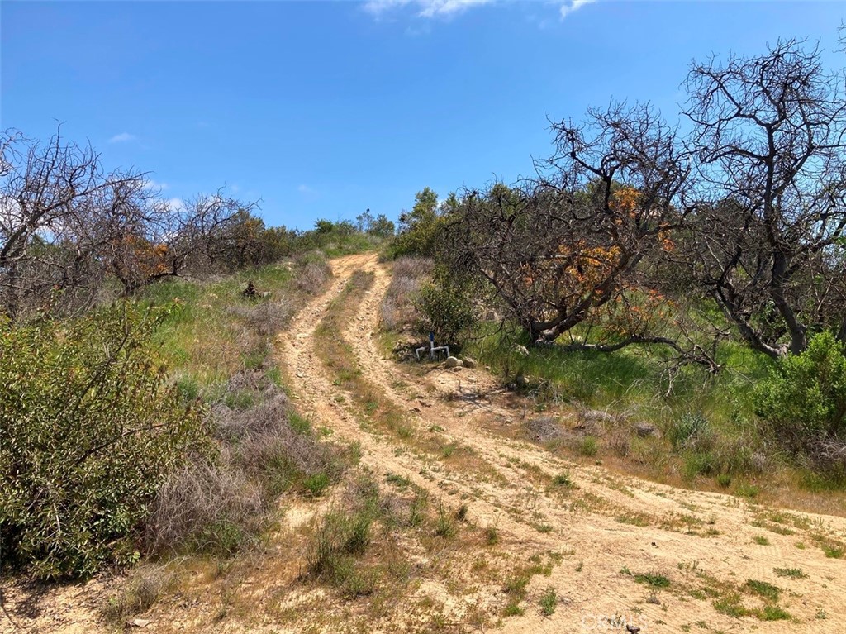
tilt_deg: +3.5
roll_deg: -1.0
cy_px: 317
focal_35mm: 28
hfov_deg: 63.5
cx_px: 423
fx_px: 684
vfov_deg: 49.7
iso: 20
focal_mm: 3.99
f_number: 1.8
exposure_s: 1/1736
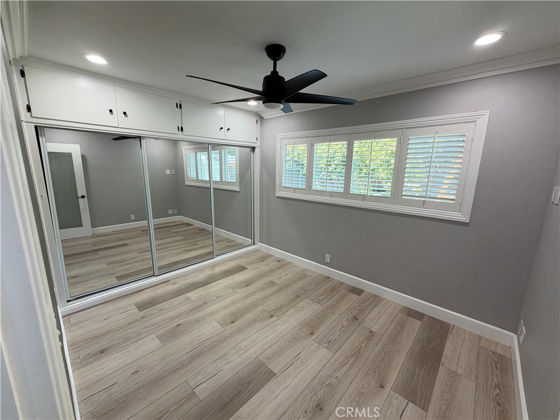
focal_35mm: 14
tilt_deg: -9.0
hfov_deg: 102.1
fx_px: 226
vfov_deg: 85.7
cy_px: 210
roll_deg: -0.7
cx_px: 280
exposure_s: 1/120
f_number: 2.2
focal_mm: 2.22
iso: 125
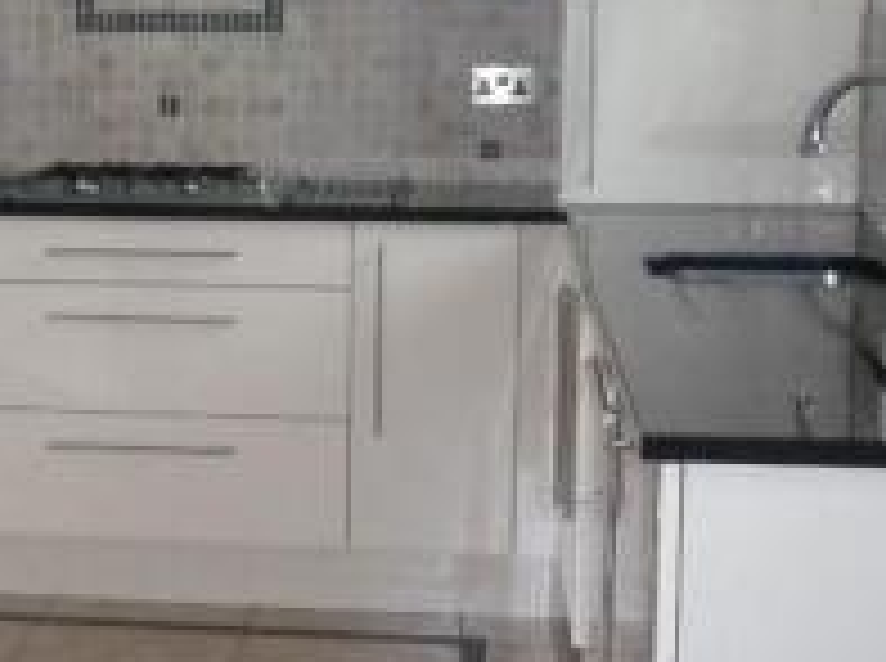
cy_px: 277
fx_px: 2121
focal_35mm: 83
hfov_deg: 22.7
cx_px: 7
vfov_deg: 17.7
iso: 250
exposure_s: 1/30
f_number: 3.3
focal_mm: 4.7
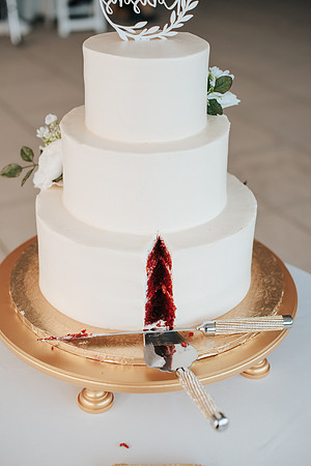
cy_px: 233
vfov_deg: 39.6
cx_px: 156
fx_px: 648
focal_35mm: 50
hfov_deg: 27.0
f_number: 2.8
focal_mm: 50
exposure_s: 1/160
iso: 100
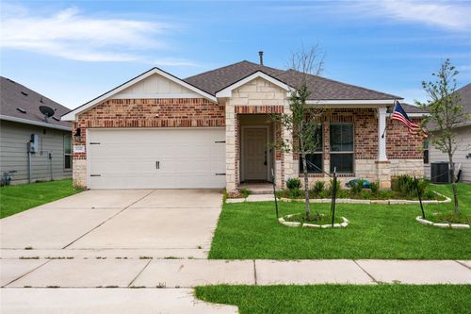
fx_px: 458
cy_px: 157
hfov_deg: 54.5
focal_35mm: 35
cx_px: 236
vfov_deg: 37.8
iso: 200
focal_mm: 35
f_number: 8
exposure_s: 1/400
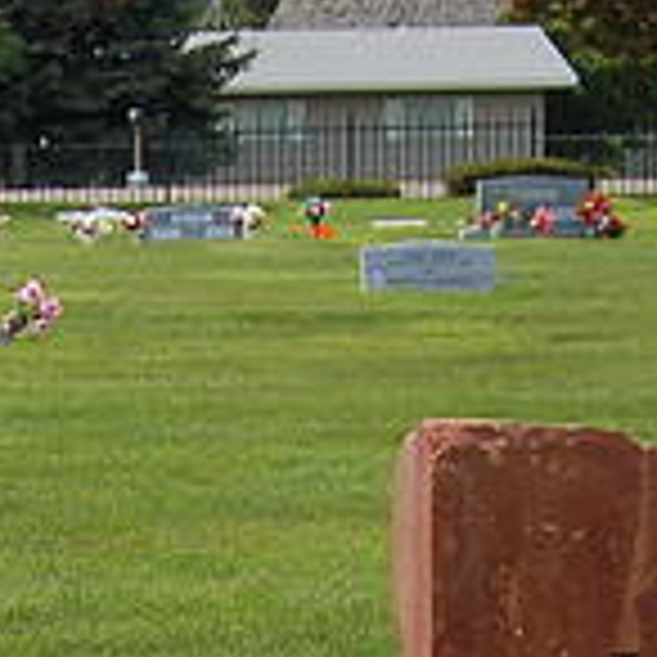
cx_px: -122
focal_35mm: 183
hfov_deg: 9.5
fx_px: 3922
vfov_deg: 9.3
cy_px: 1024
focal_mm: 23
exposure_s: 1/160
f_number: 6.3
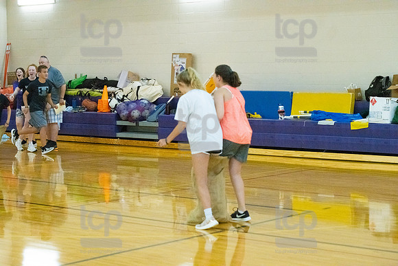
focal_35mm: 90
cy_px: 133
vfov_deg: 15.2
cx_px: 199
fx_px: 995
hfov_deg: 22.6
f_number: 4.5
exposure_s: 1/640
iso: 6400
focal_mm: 90
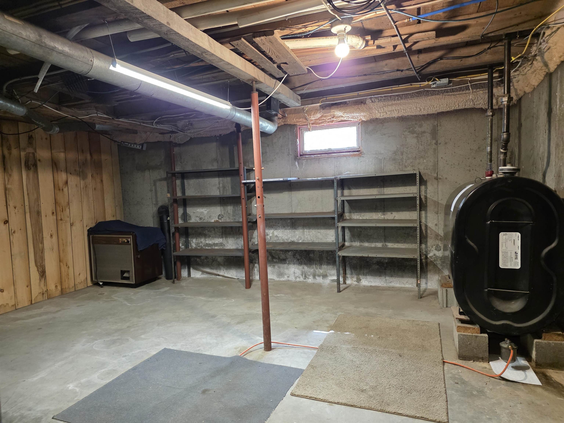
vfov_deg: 58.9
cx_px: 282
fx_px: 375
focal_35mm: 23
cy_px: 212
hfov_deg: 73.9
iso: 800
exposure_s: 1/120
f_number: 1.7
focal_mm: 6.25
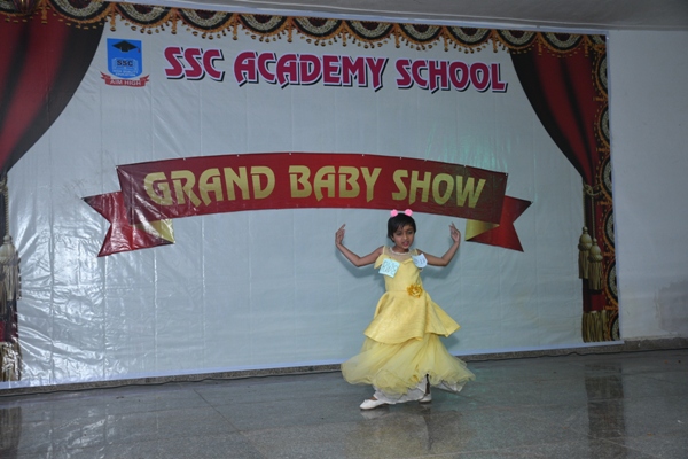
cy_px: 230
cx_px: 344
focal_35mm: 40
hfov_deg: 48.5
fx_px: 764
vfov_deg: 33.4
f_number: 4
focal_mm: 27
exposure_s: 1/125
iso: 800
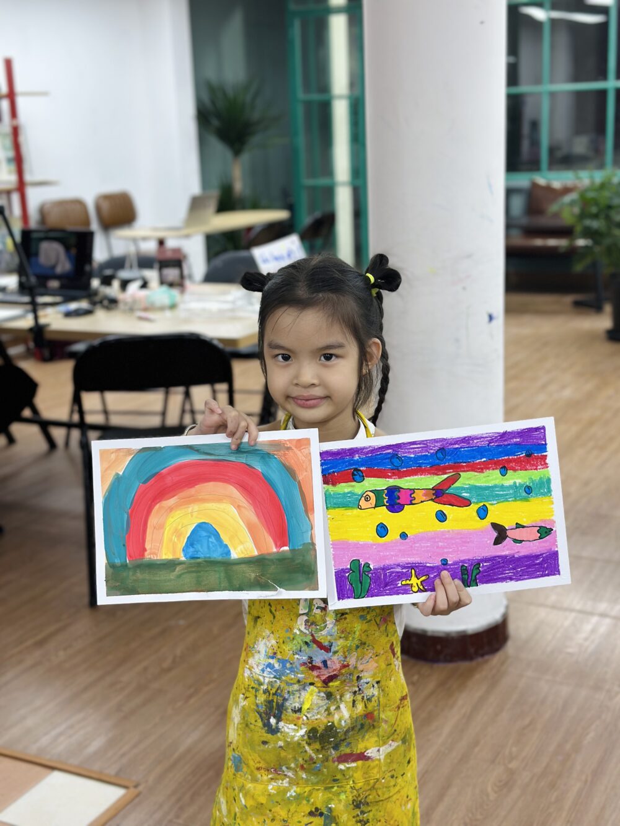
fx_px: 1146
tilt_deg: -13.5
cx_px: 310
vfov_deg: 39.7
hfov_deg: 30.3
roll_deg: +1.9
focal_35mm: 48
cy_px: 413
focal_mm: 6.86
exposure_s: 1/101
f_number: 1.78
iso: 64
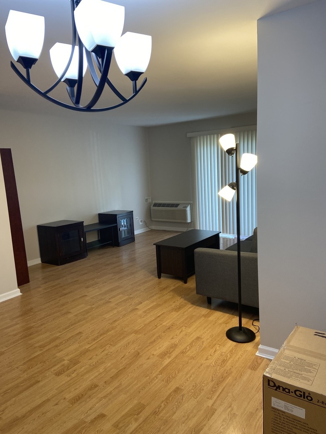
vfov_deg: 67.3
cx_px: 163
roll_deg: +2.9
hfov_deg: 53.1
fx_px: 326
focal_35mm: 26
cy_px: 217
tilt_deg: -5.2
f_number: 1.8
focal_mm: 4.25
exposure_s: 1/120
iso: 100
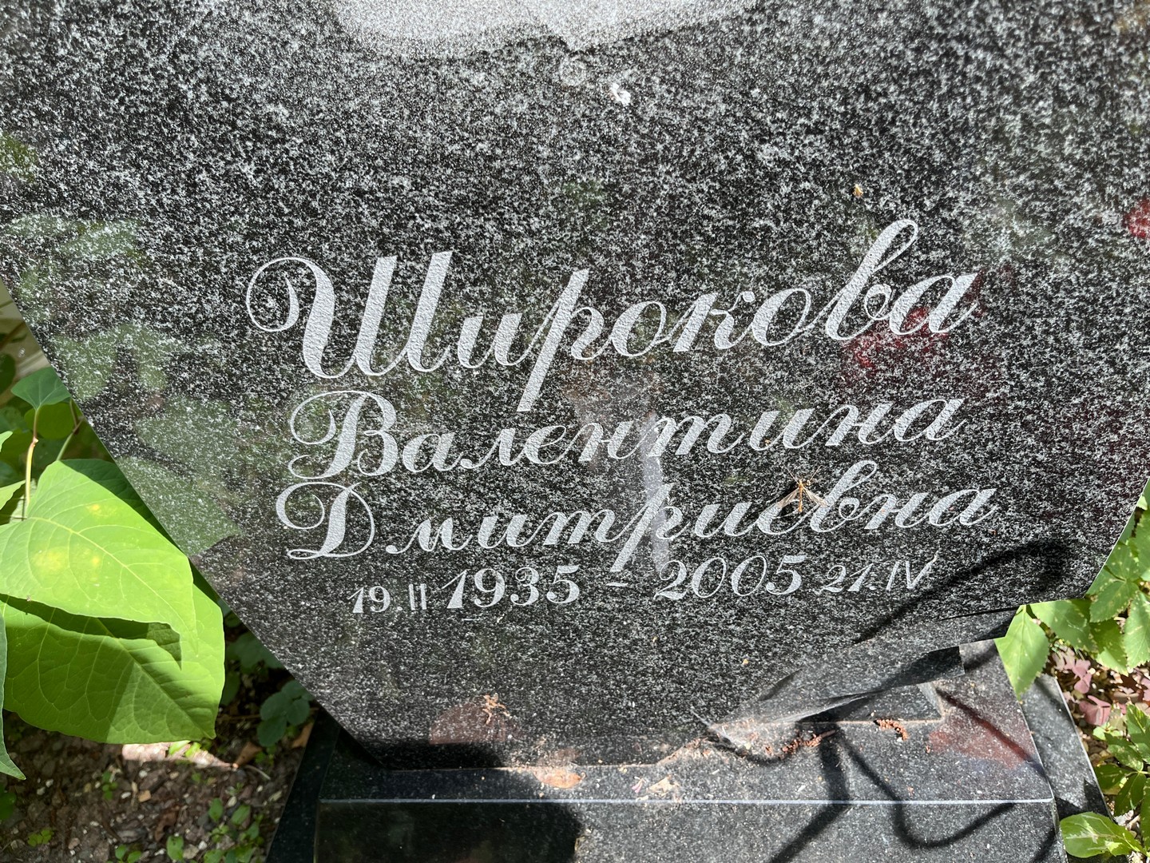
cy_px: 432
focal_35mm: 26
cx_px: 575
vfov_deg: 53.1
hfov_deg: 67.3
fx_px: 864
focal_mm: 5.1
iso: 50
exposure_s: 1/374
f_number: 1.6
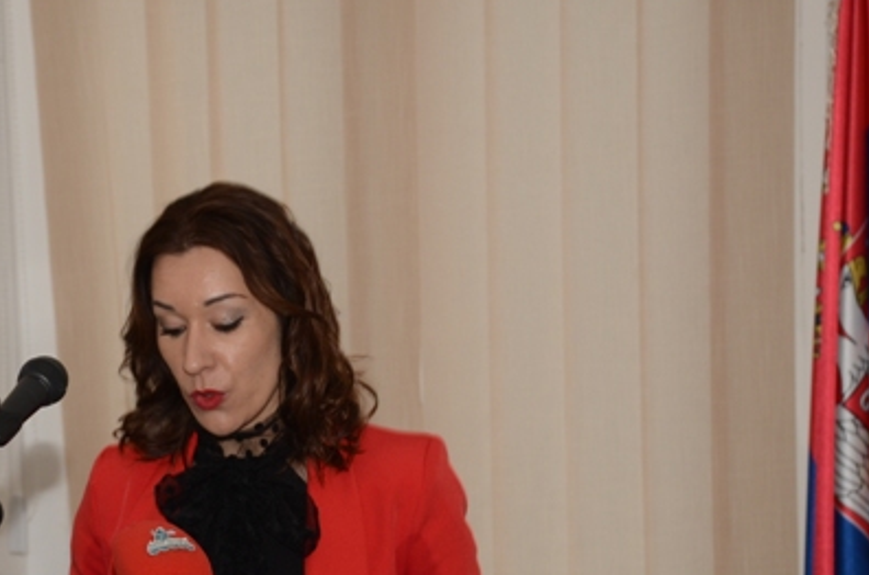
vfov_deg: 8.5
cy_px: 437
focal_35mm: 160
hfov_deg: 12.8
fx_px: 3853
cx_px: 193
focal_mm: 66
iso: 400
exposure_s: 1/50
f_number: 5.3
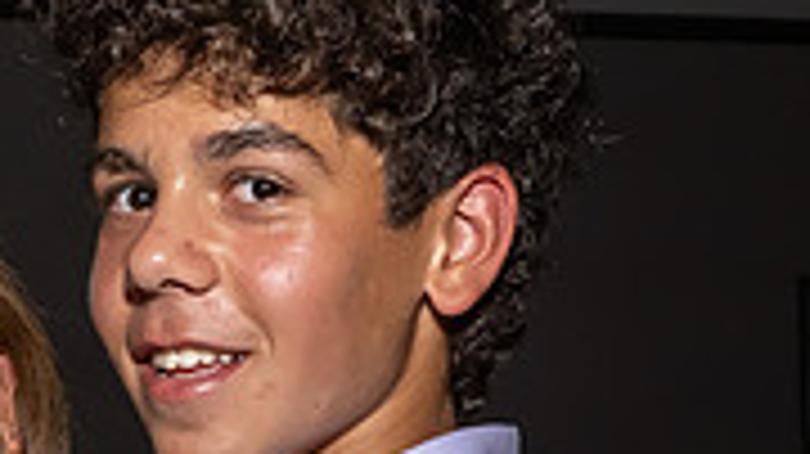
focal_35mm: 109
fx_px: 2340
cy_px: 674
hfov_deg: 19.3
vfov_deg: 10.7
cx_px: 97
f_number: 7.1
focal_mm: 17
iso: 1000
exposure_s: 1/250
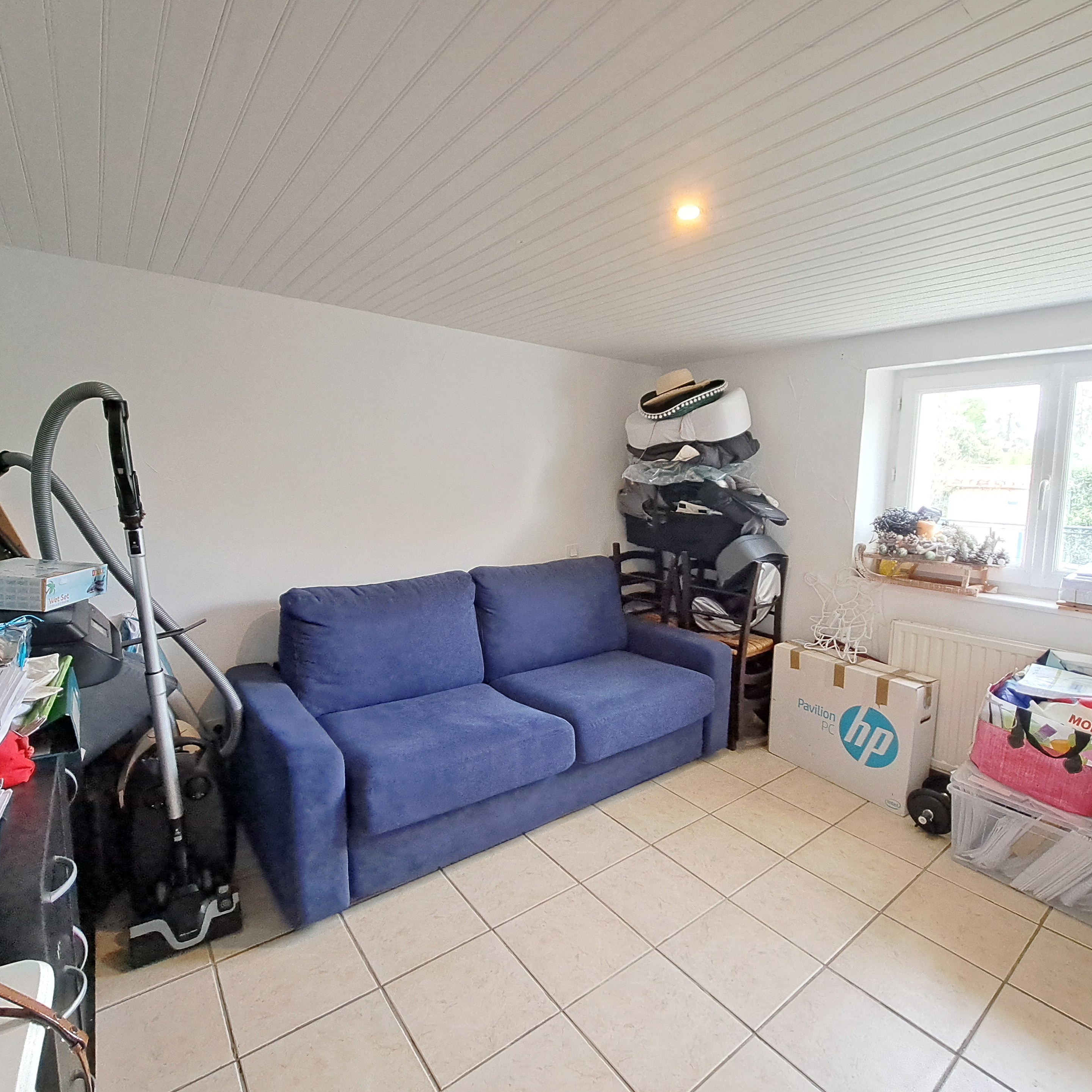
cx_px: 571
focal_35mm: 16
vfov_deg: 87.4
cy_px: 545
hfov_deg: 87.4
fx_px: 571
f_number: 2.2
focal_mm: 1.74
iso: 200
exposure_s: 1/50
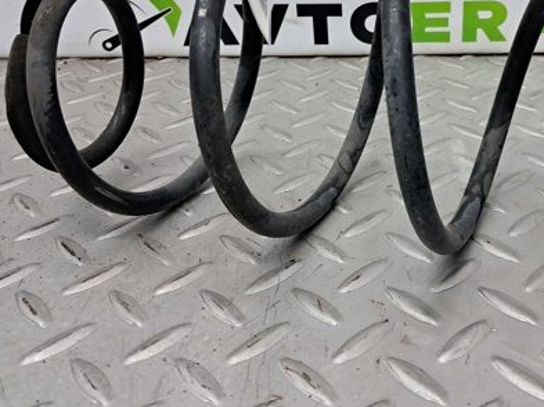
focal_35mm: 44
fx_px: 691
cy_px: 110
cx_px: 378
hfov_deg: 42.2
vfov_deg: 32.3
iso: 125
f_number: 1.8
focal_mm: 4
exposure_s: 1/60
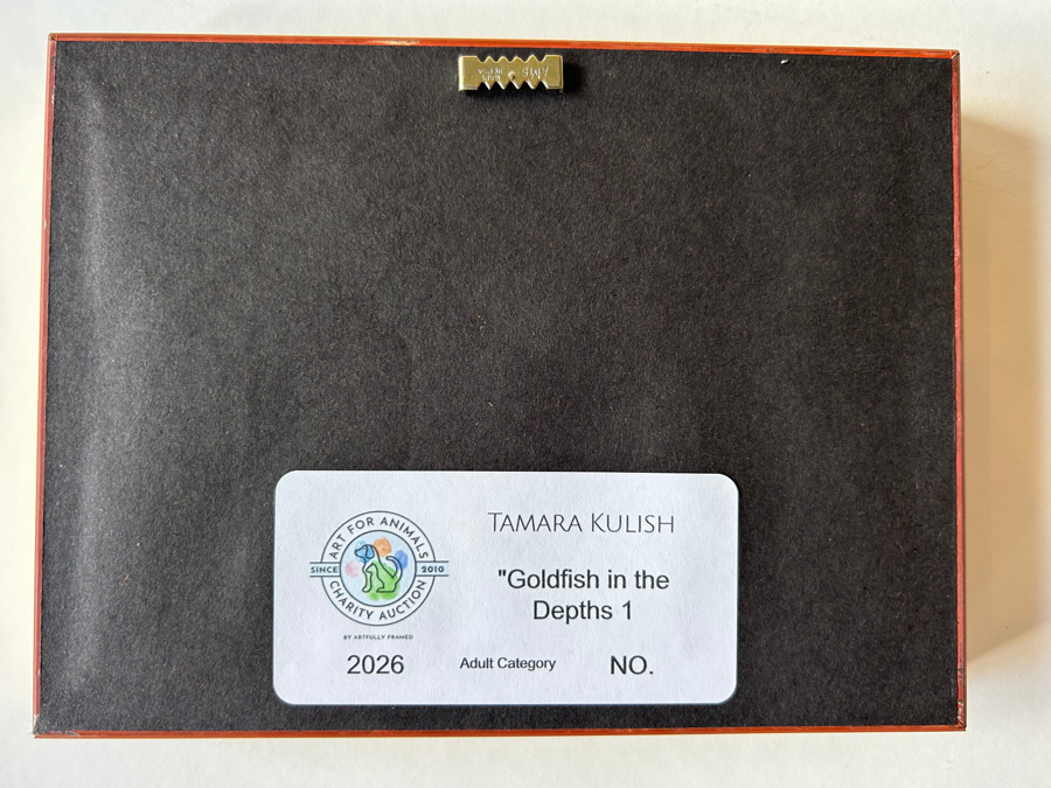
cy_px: 394
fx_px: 789
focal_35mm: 26
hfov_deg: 67.3
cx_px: 526
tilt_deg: -88.0
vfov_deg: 53.1
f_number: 1.5
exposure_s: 1/120
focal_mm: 5.7
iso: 80
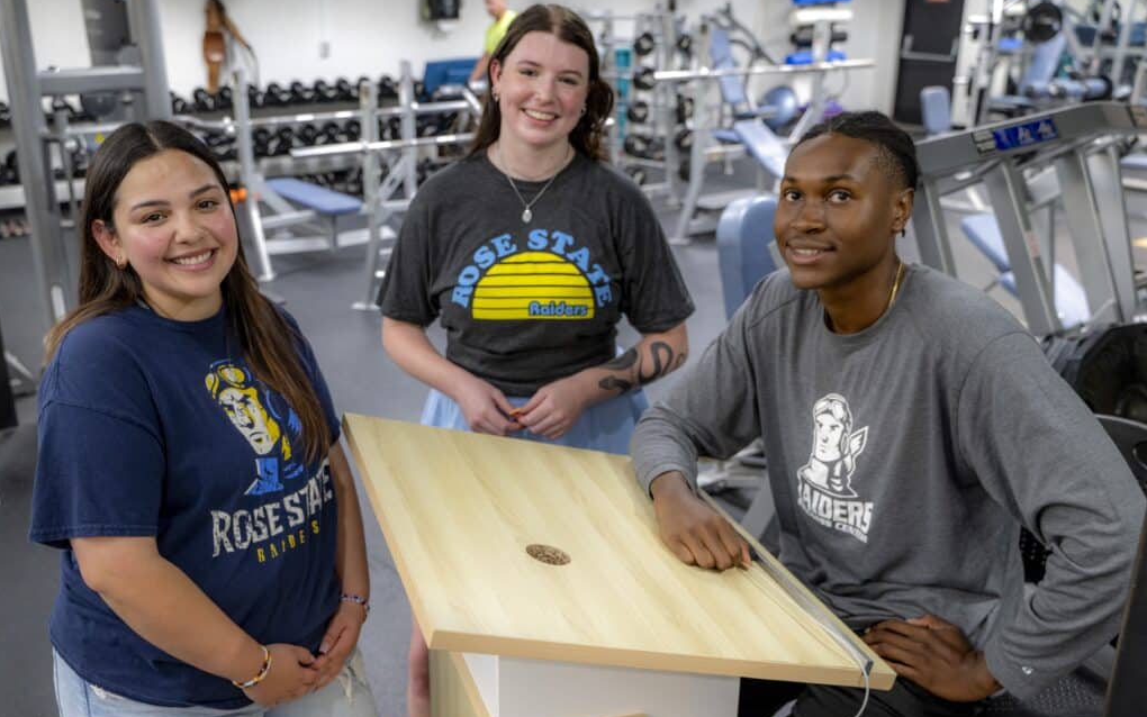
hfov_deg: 52.7
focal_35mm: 37
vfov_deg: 34.3
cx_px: 528
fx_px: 1157
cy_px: 438
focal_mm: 31
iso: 560
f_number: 2.8
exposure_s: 1/30
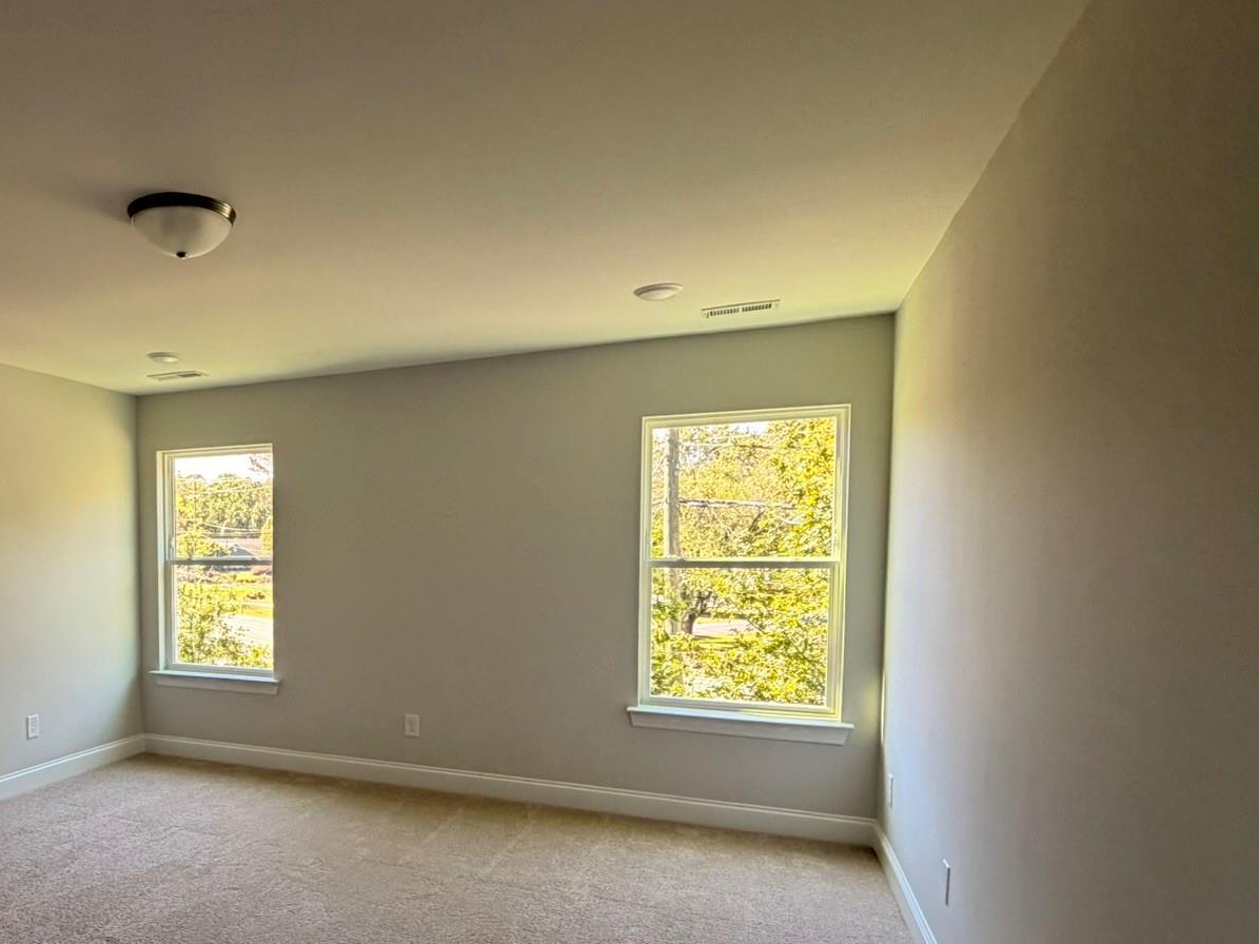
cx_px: 304
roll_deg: +0.8
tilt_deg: -3.2
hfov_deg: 66.8
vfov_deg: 56.1
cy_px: 596
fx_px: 873
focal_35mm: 24
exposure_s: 1/121
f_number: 2.2
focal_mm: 2.22
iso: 200
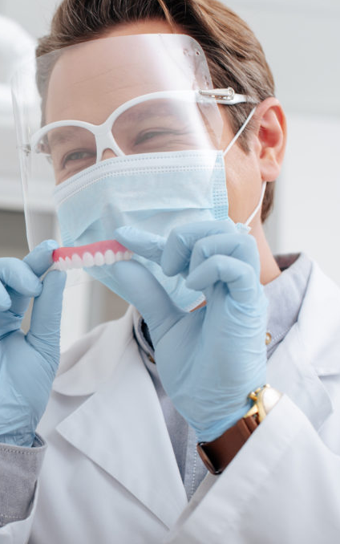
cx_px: -35
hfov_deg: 16.4
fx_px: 1141
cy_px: 272
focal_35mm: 77
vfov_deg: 26.8
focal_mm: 50
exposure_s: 1/200
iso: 100
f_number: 4.5
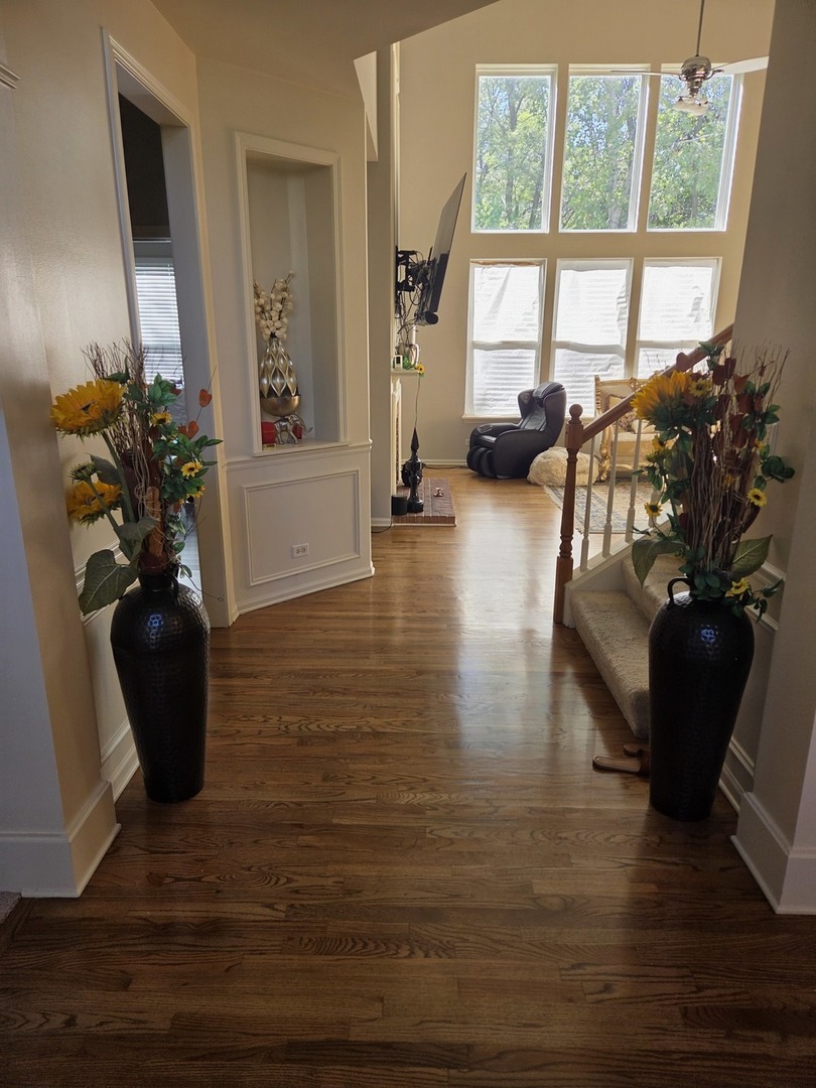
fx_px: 723
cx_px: 408
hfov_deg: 58.9
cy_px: 544
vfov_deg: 73.9
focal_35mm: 23
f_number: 1.8
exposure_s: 1/120
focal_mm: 5.4
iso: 40
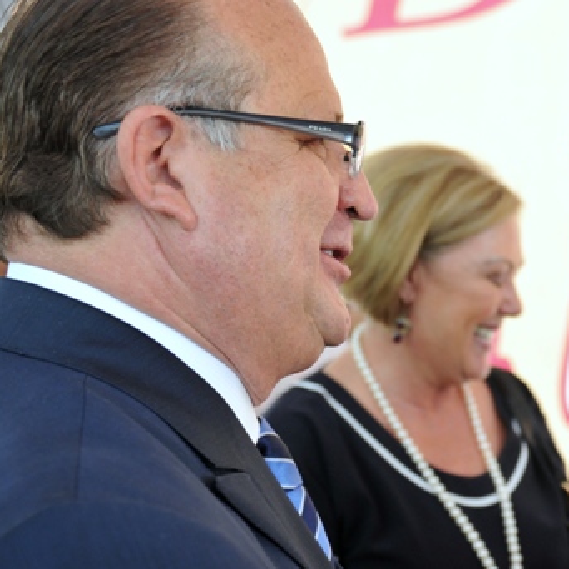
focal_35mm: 61
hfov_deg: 26.8
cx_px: 557
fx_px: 1134
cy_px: 435
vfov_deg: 27.7
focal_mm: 24
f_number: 2.8
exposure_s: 1/160
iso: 400
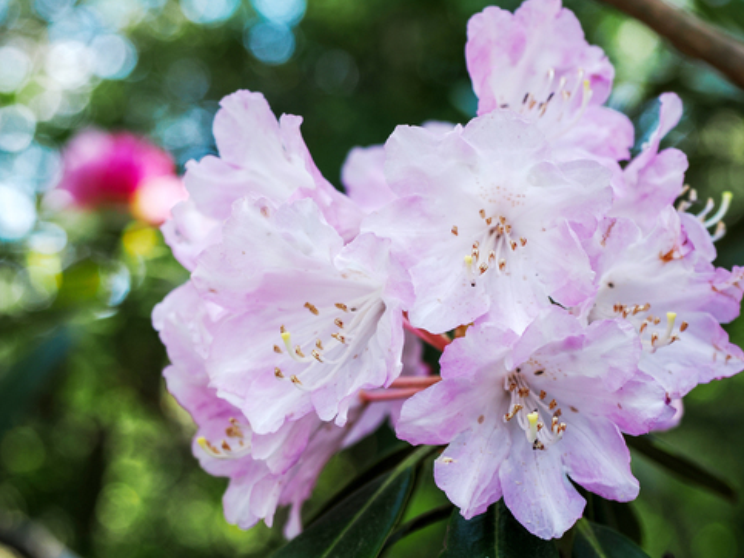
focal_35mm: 98
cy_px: 253
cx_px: 431
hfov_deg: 20.0
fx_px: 2106
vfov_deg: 15.1
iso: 200
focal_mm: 40
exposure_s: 1/125
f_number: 4
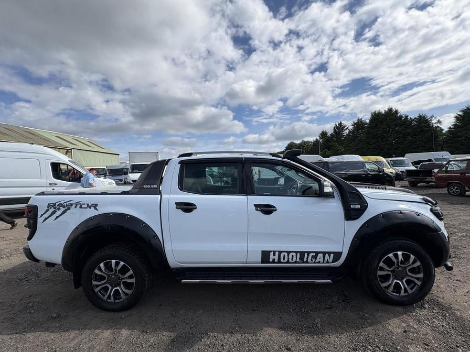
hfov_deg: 102.1
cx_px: 235
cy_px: 176
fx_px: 190
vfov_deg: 85.7
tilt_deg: +2.8
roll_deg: +5.0
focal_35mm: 14
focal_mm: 2.22
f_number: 2.2
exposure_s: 1/2342
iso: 40
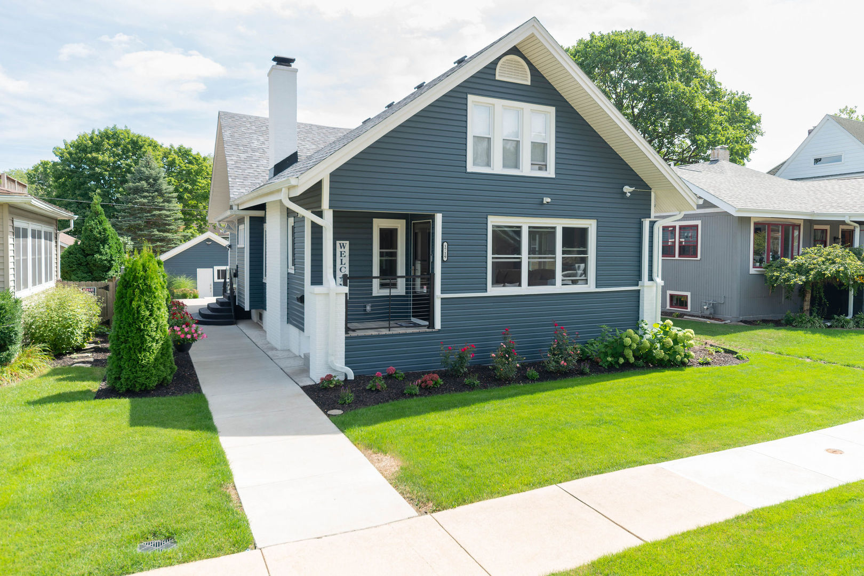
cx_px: 455
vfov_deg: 50.8
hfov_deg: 70.9
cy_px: 273
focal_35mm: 25
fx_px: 607
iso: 100
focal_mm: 24
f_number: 7.1
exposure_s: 1/100
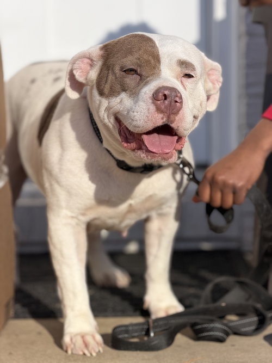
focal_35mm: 100
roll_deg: +1.1
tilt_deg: -6.2
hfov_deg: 14.8
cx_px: 136
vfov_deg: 19.6
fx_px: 1048
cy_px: 182
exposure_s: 1/638
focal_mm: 16.89
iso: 40
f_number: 2.8
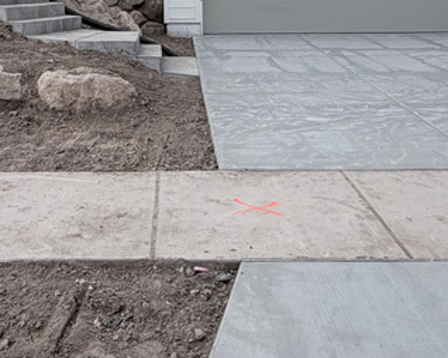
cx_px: 165
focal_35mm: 44
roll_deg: +0.5
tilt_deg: -2.8
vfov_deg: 31.6
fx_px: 583
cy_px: 3
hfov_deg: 41.7
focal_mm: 2.22
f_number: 2.2
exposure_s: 1/1017
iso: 25
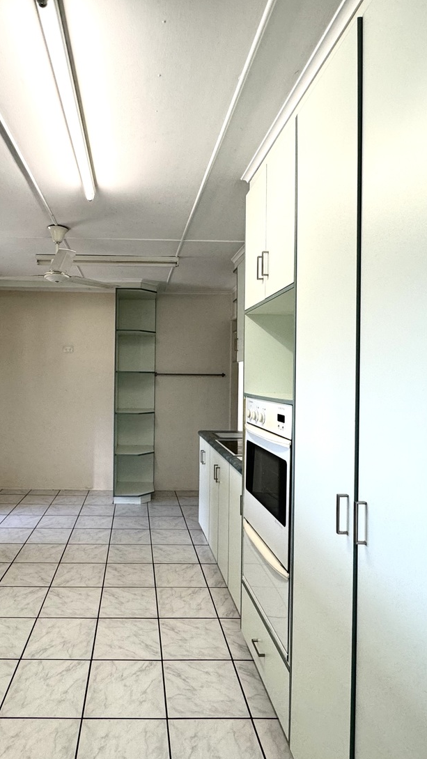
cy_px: 377
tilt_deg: -0.6
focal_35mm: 21
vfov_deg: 83.8
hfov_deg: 52.6
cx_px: 142
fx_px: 422
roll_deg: -0.4
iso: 160
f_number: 2.2
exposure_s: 1/100
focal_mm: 2.22
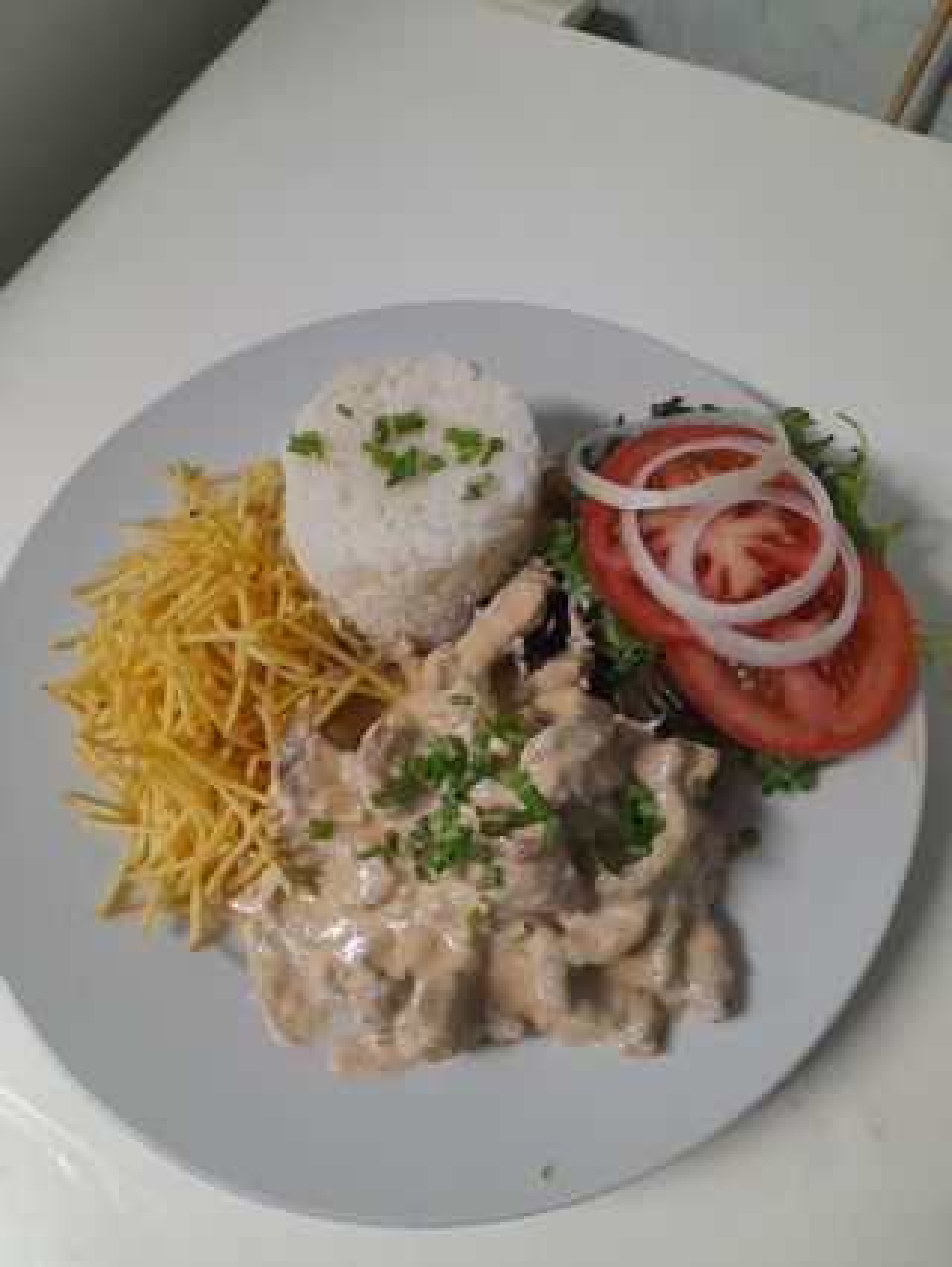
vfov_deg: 69.4
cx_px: 476
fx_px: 916
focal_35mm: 25
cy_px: 634
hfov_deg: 54.9
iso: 320
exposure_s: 1/50
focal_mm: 4.6
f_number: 2
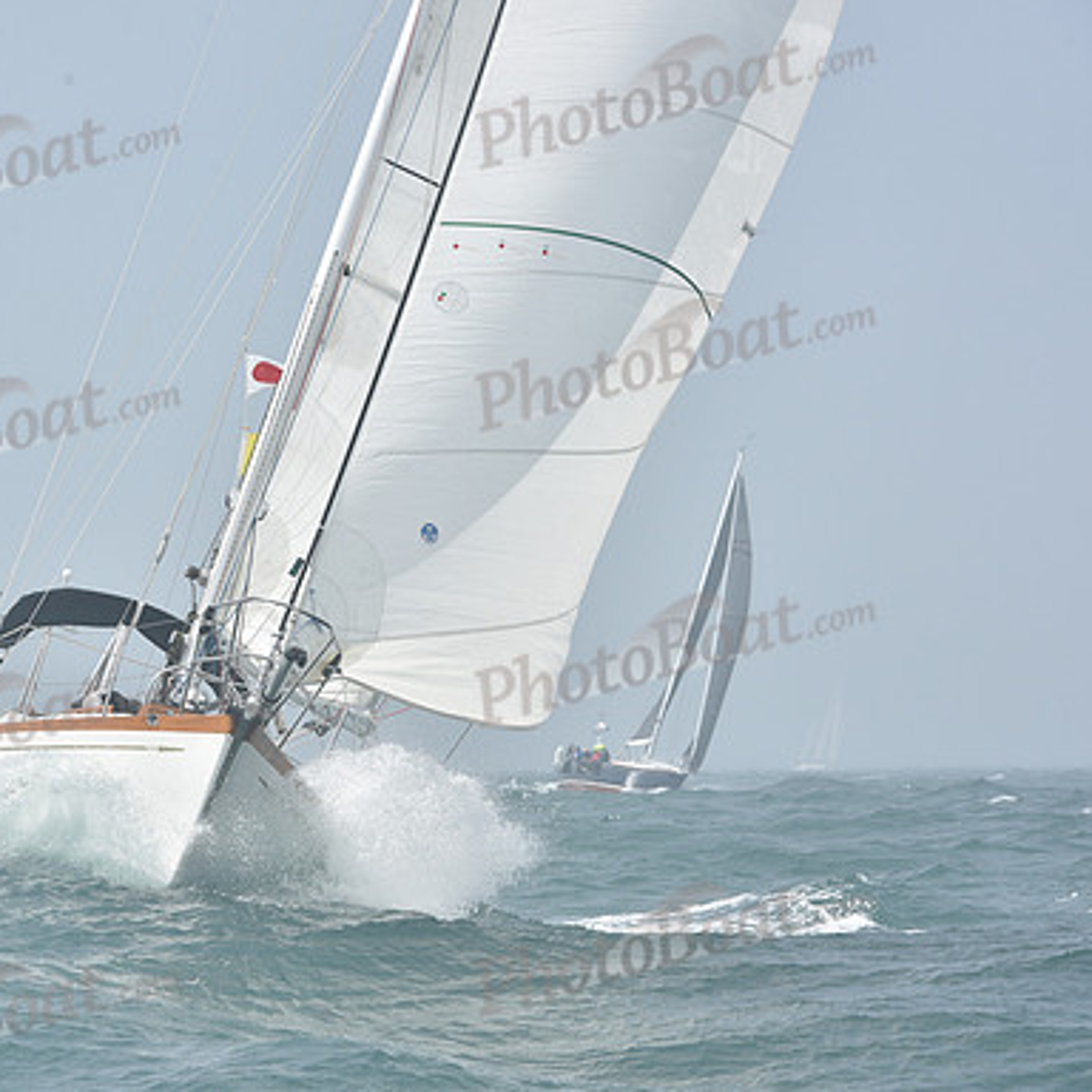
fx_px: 7102
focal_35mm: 199
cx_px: 330
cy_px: 545
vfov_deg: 8.8
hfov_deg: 8.8
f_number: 11
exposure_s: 1/800
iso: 320
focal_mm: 155
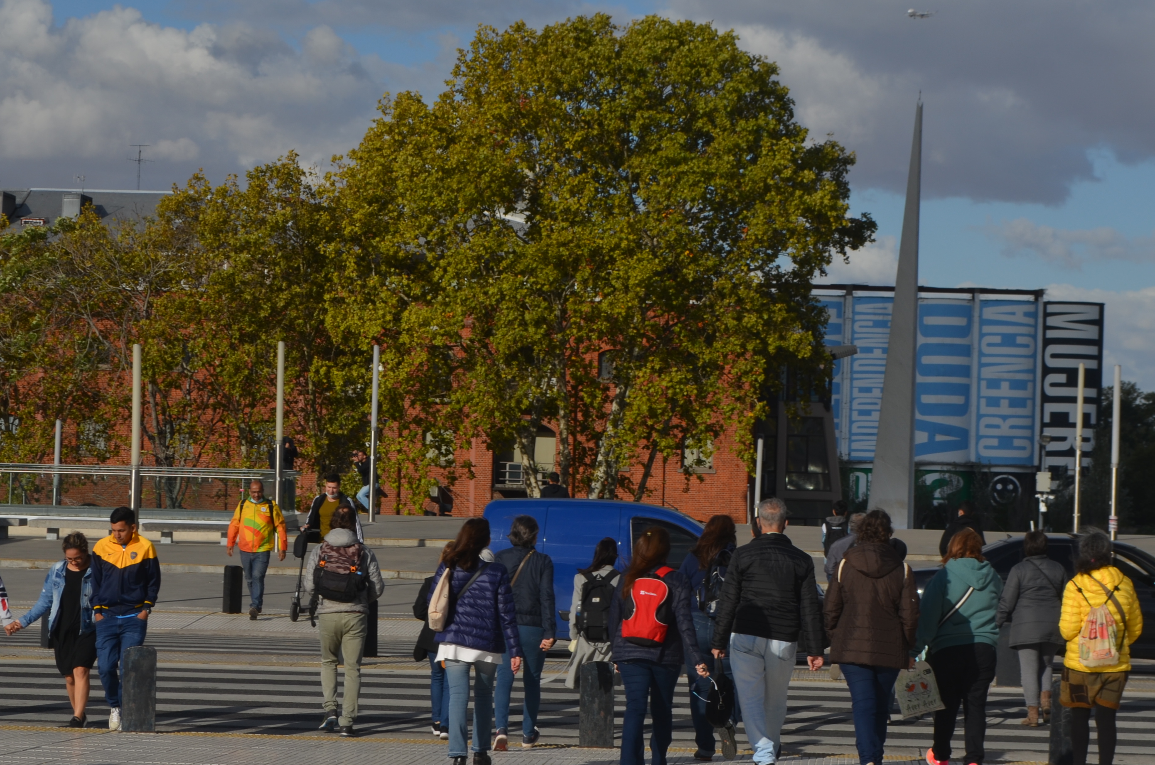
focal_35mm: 110
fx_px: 3512
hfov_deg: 18.7
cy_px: 453
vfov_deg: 12.4
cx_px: 695
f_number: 8
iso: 100
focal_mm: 55
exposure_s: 1/250
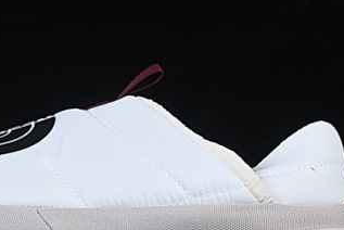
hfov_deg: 10.9
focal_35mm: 189
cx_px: 97
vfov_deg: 7.3
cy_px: 104
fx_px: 1808
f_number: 8
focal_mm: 50
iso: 160
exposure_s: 1/100
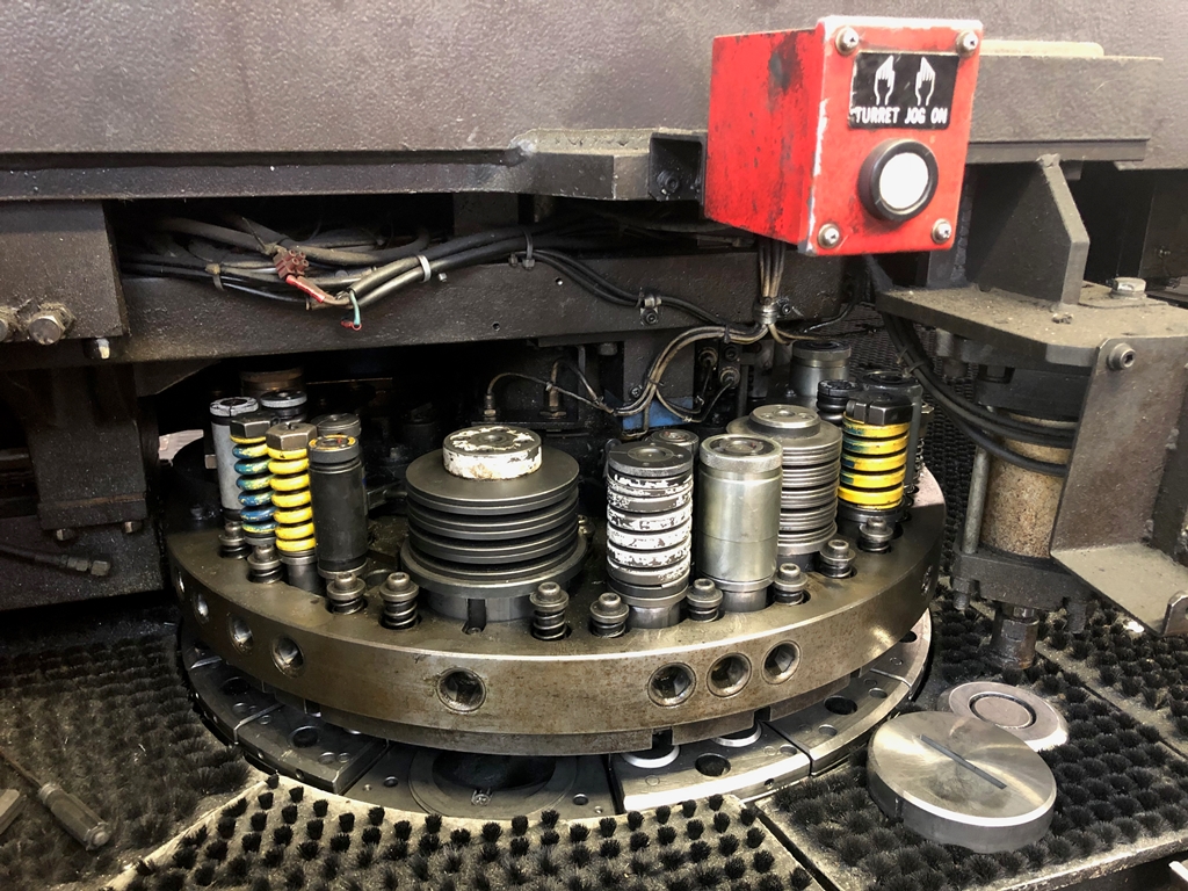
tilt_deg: -20.0
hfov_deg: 63.4
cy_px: 446
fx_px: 961
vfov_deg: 49.7
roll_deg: -0.2
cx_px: 594
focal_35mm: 28
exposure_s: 1/5
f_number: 1.8
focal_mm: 4
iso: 100
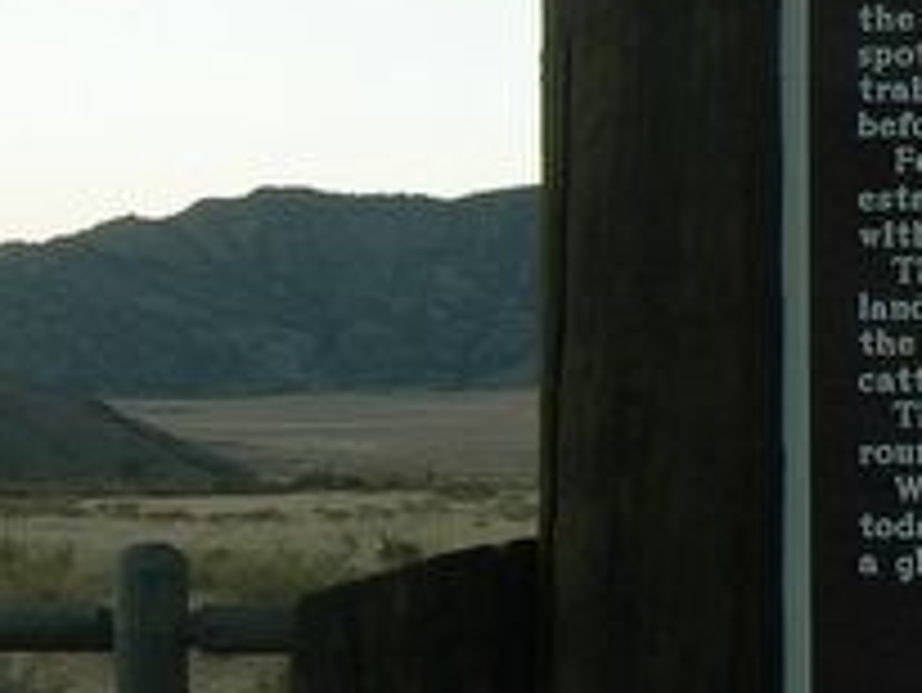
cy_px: 279
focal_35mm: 148
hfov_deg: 12.5
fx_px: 3944
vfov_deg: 10.0
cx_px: 1507
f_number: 2.8
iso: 50
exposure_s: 1/162
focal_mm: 7.8
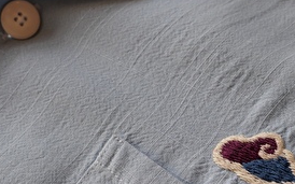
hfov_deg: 17.8
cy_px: 161
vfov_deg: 11.2
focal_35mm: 116
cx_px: 240
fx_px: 932
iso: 200
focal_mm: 22.7
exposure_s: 1/125
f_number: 3.5
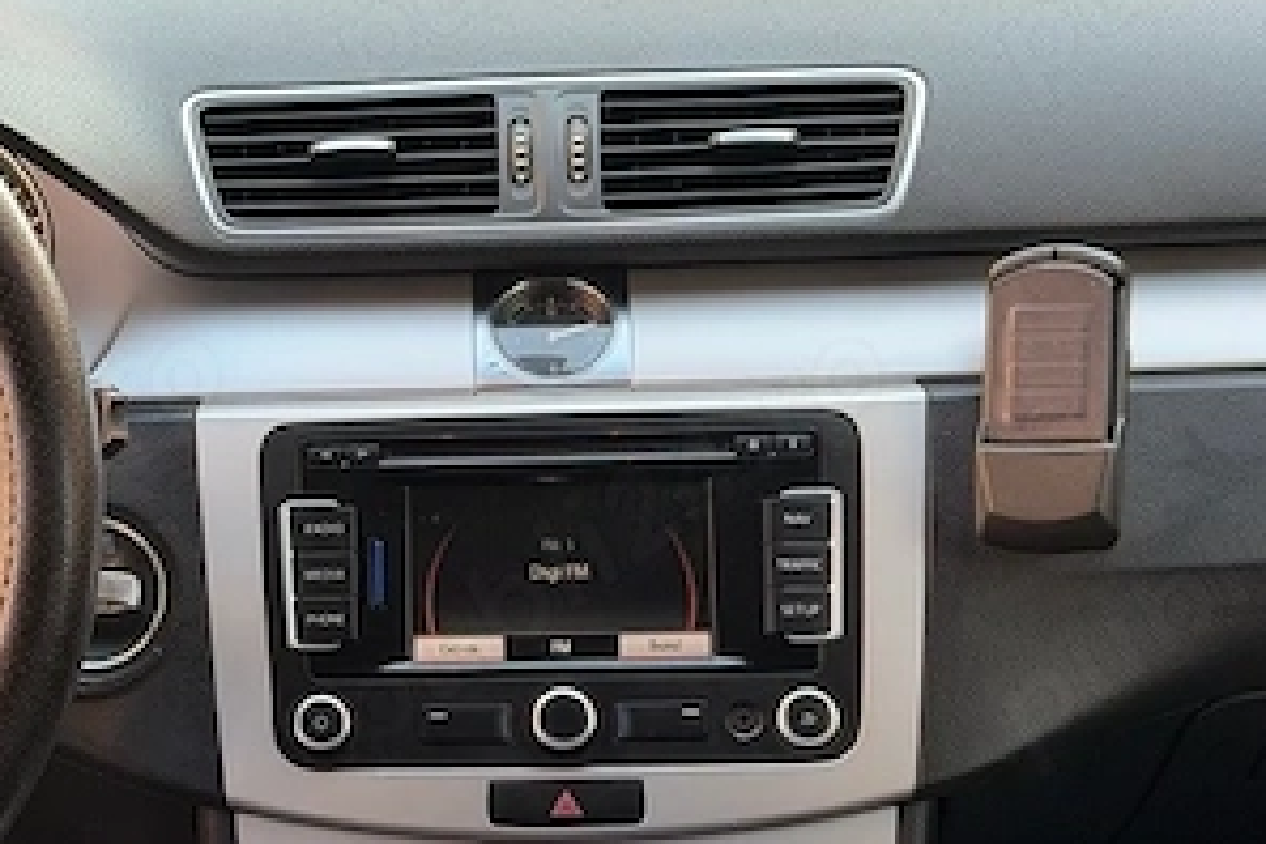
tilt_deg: -22.4
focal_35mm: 101
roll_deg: +2.8
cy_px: 563
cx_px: 115
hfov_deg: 19.8
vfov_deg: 13.5
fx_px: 3552
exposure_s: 1/138
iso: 80
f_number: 1.78
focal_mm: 6.76
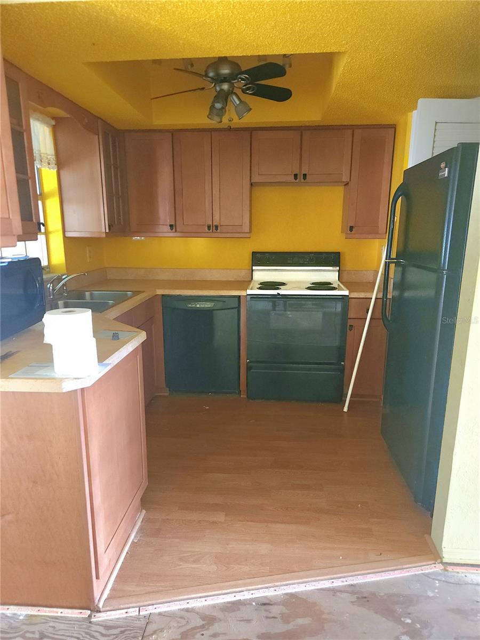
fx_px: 425
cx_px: 240
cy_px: 320
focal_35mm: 23
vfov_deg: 73.9
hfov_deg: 58.9
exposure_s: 1/20
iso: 500
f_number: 1.8
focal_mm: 5.4
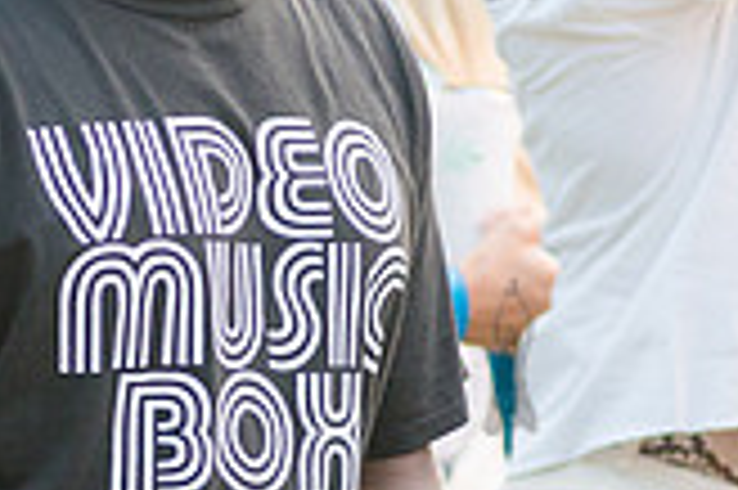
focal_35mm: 834
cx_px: 241
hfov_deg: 2.5
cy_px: 241
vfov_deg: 1.6
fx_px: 17080
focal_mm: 185
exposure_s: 1/125
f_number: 4.5
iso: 1000
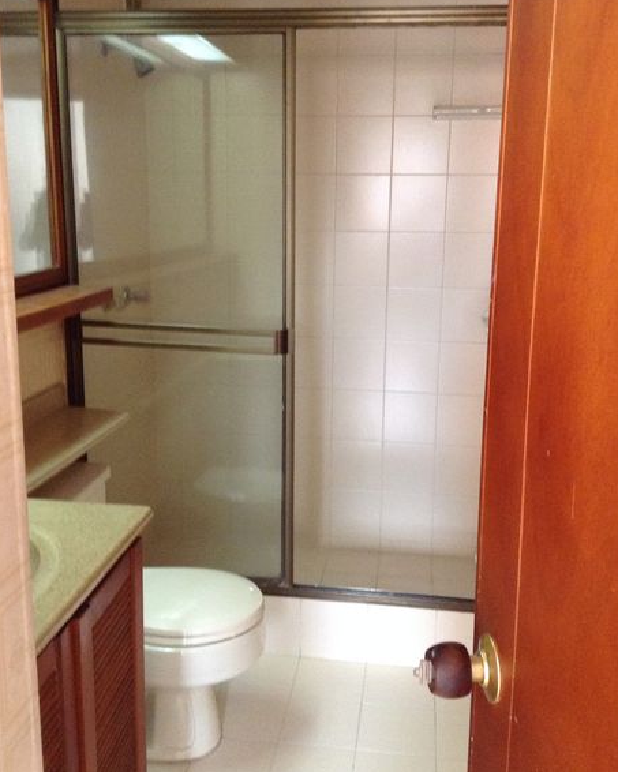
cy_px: 372
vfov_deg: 47.9
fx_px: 869
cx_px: 317
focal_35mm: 38
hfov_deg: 39.2
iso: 200
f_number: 2.4
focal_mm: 3.3
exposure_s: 1/24
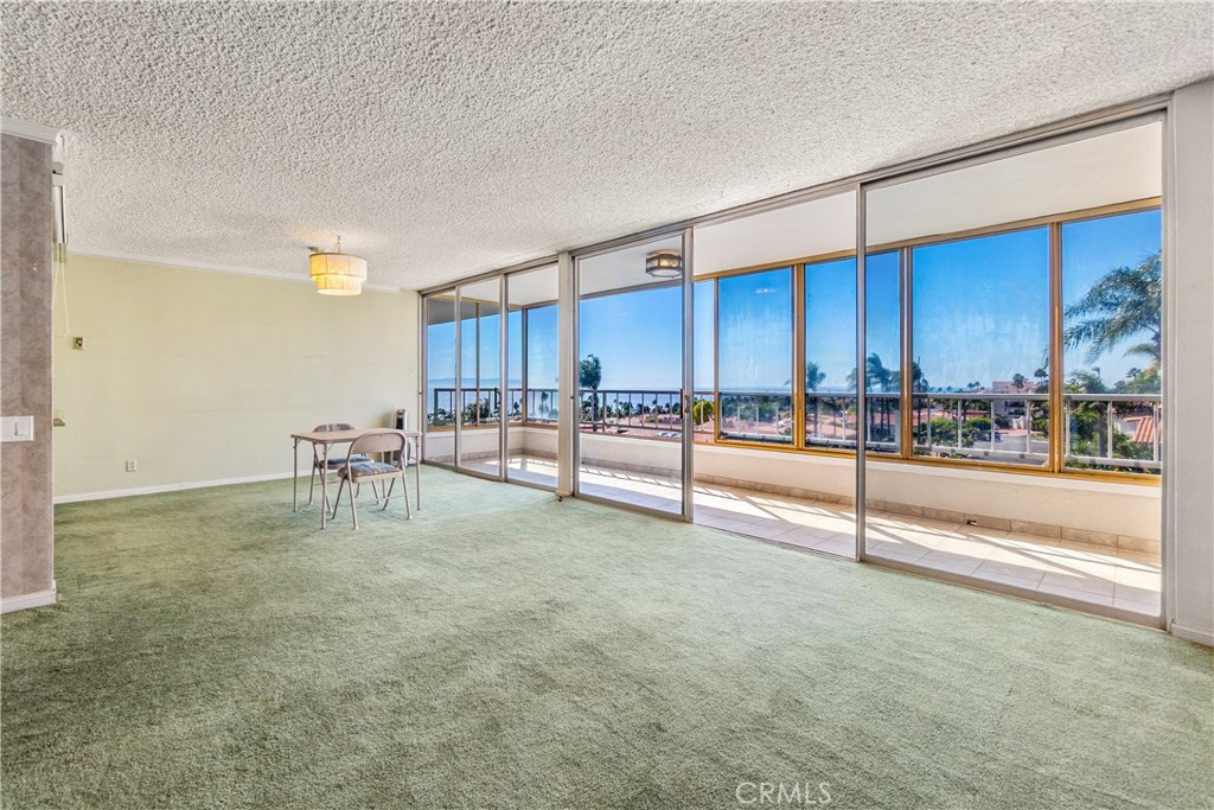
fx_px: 506
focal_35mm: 15
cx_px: 607
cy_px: 405
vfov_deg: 77.3
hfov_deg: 100.4
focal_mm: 10
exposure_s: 1/80
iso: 400
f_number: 8
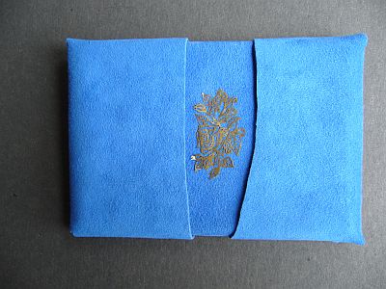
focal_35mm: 35
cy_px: 144
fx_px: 390
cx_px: 193
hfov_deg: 52.6
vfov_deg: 40.7
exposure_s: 1/30
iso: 80
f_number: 2.8
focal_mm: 5.8
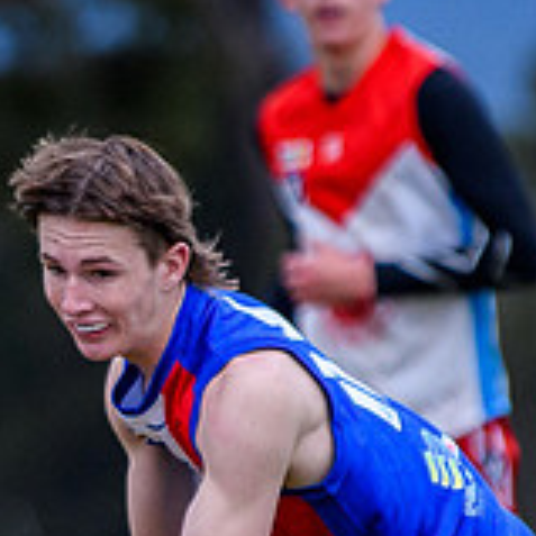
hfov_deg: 1.1
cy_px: 650
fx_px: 27854
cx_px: -204
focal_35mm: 1590
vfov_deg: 1.1
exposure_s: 1/2000
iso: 400
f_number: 2.8
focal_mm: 185
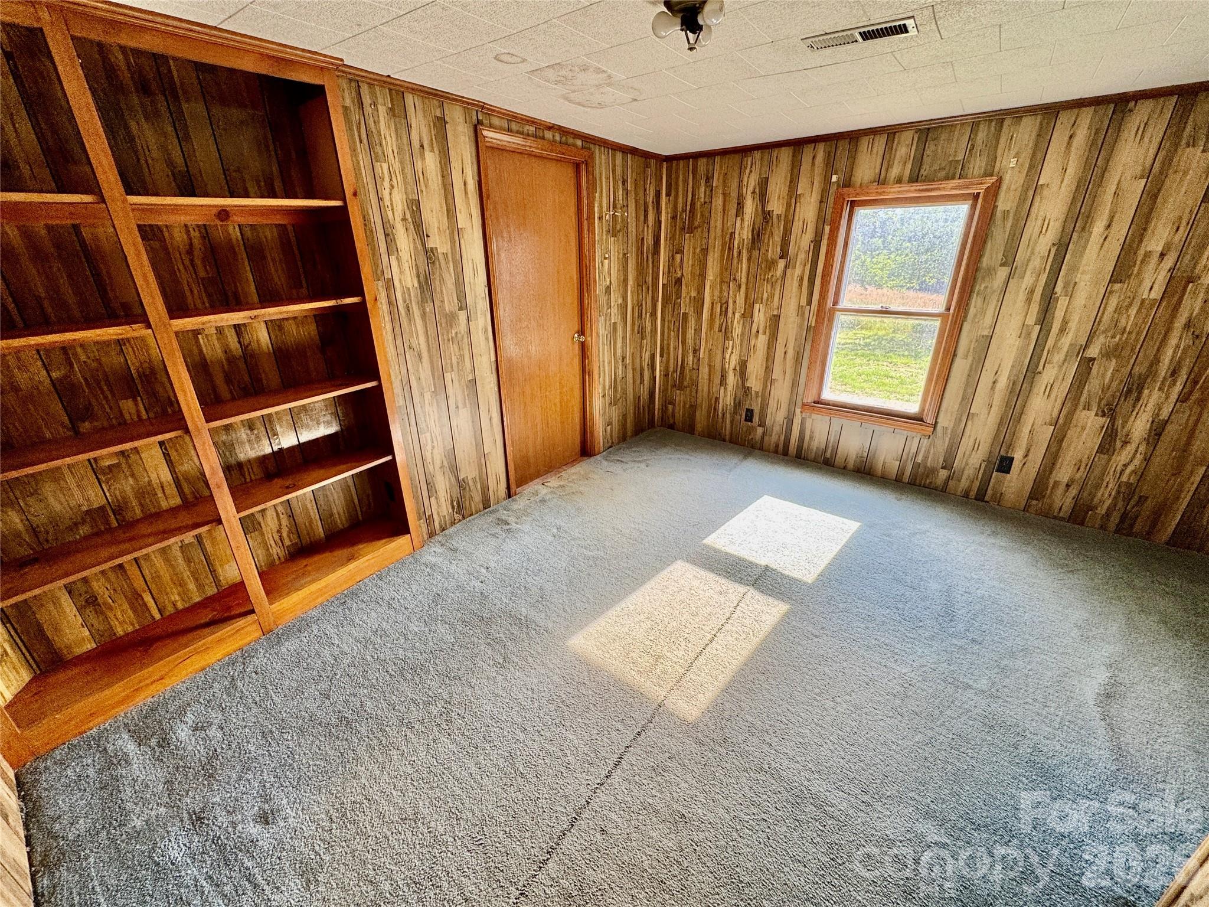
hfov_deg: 102.1
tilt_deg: -23.3
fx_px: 489
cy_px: 454
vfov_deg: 85.7
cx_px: 604
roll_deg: +0.9
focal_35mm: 14
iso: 80
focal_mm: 2.22
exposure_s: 1/99
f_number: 2.2
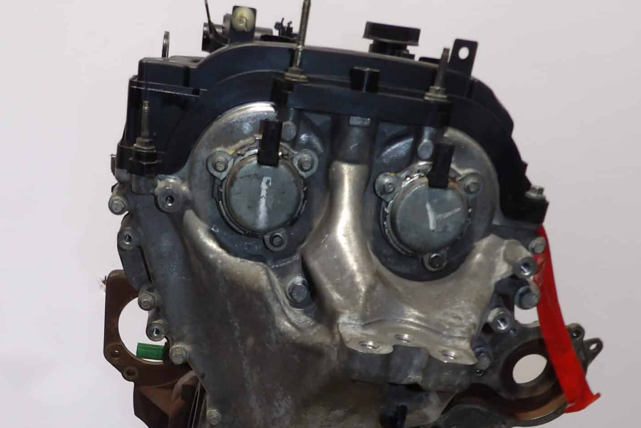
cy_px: 496
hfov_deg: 43.3
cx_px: 244
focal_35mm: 45
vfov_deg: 26.9
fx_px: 801
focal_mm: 4.3
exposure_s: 1/33
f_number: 2.8
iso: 125
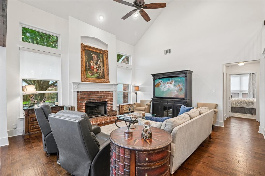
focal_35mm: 16
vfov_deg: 73.7
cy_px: 88
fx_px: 118
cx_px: 132
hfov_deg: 96.8
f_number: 8
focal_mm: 16
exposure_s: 1/8
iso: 400
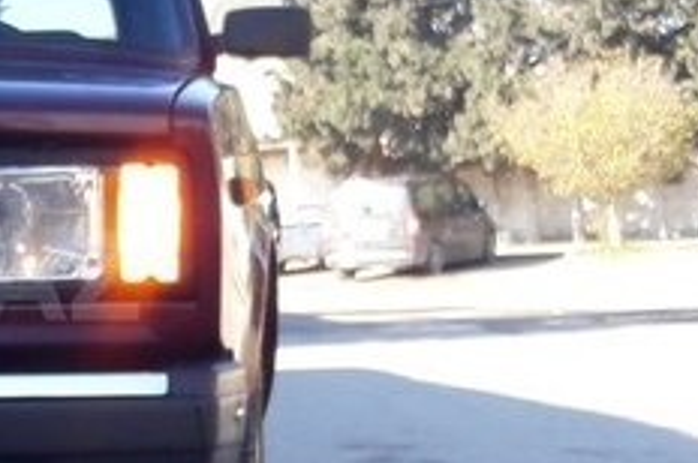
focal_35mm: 83
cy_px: 275
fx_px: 1607
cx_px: -168
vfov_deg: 16.4
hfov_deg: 22.3
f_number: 1.9
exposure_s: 1/321
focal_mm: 3.7
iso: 40
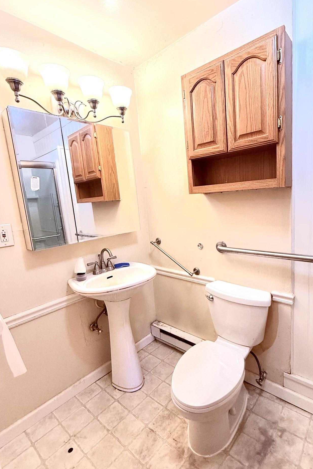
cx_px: 182
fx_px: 235
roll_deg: +3.6
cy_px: 235
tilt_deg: -9.1
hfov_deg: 67.0
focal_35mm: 18
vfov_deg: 90.0
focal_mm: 2.22
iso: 160
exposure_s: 1/120
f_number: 2.2
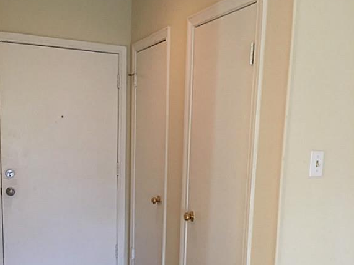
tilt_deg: -8.9
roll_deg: -3.0
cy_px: 179
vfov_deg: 36.4
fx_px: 399
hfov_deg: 47.9
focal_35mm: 39
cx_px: 177
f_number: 2.2
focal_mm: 4.15
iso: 80
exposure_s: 1/10
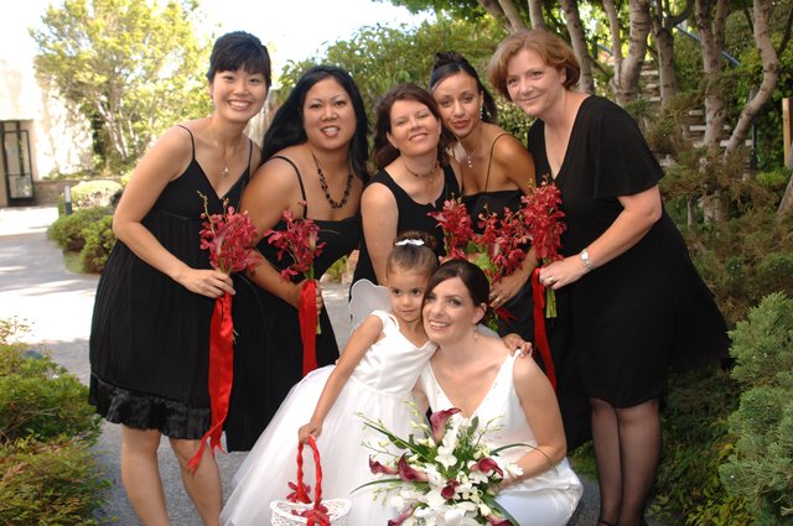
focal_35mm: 42
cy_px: 263
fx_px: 924
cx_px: 396
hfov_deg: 46.5
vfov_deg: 31.8
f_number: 5.6
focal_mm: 28
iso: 400
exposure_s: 1/125
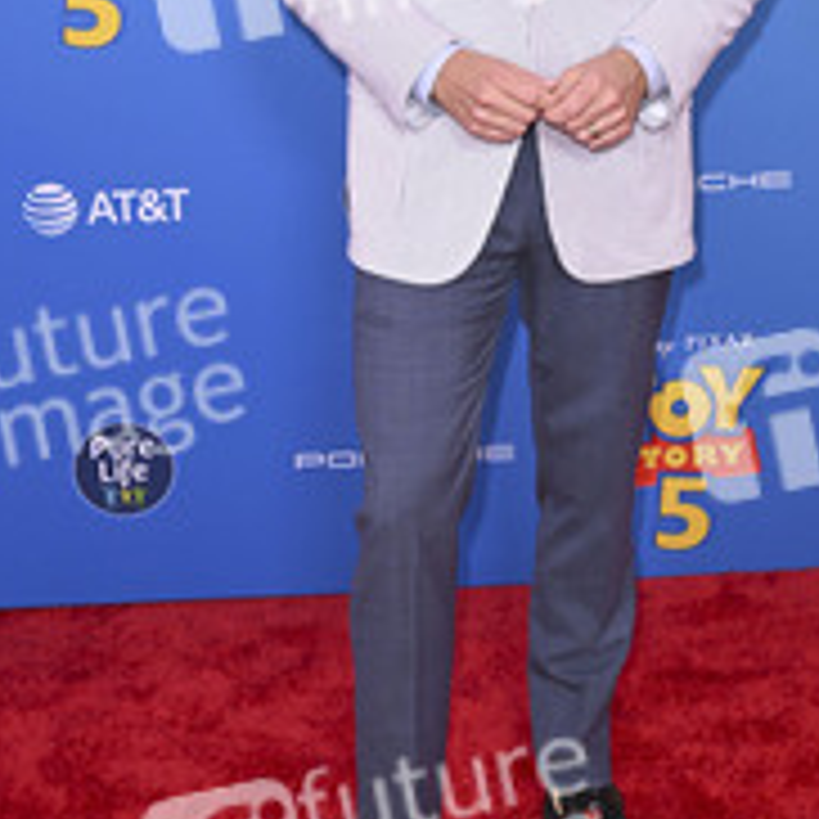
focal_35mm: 82
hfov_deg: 21.1
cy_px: 171
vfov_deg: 20.9
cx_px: 504
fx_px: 2195
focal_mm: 44
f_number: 6.3
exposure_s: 1/250
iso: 1250
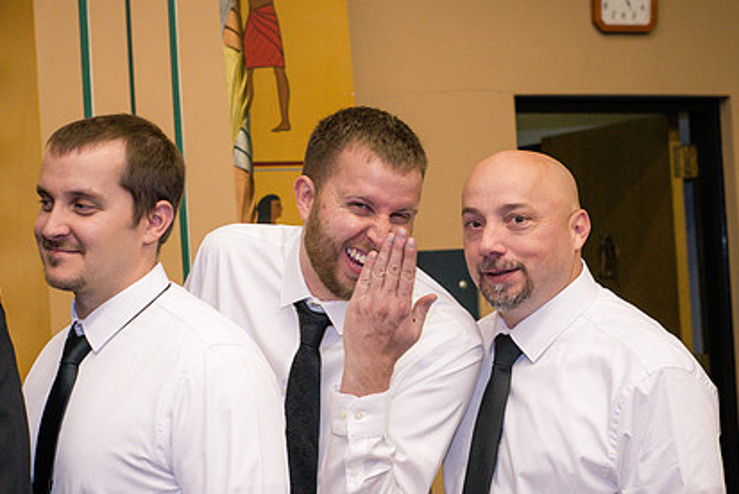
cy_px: 229
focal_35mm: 82
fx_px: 1684
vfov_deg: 16.7
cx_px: 402
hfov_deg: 24.7
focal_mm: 50
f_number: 5
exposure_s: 1/125
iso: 800
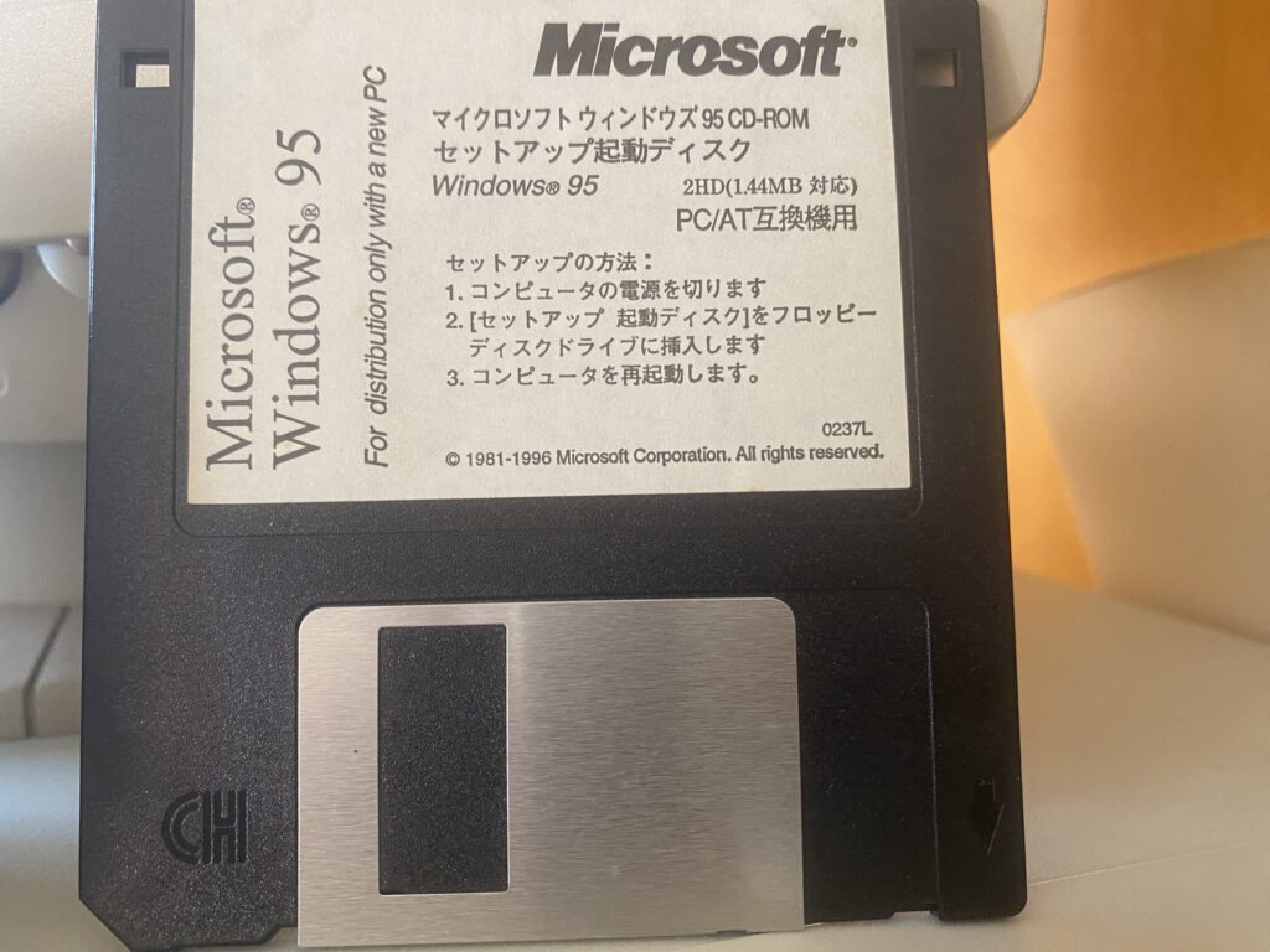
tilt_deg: -6.2
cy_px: 476
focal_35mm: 25
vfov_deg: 54.9
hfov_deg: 69.4
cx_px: 635
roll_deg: -0.4
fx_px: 917
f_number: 1.8
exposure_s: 1/60
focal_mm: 4.25
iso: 250
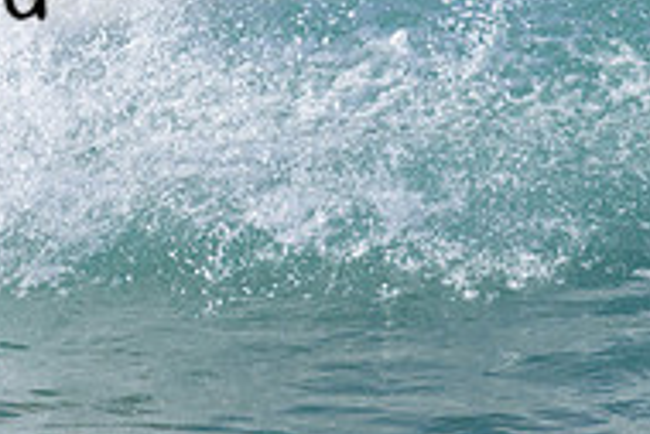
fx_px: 36734
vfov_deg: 0.7
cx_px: -220
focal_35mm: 2033
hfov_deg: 1.0
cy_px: -255
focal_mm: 490
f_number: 10
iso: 640
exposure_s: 1/1250
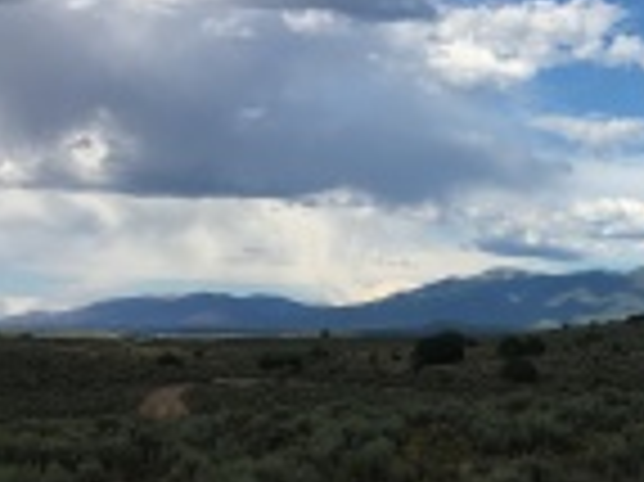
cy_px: 459
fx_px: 1376
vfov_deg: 19.4
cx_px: 671
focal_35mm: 74
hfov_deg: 24.9
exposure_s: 1/1282
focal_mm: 4.15
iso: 25
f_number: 2.2
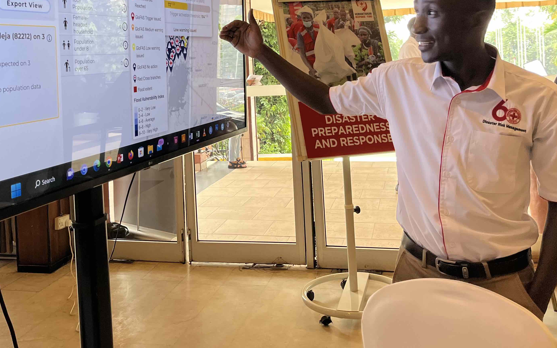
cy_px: 64
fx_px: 607
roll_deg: +2.9
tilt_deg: -0.7
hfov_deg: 49.1
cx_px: 239
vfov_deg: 31.1
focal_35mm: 40
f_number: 1.6
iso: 125
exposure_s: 1/100
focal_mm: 5.1
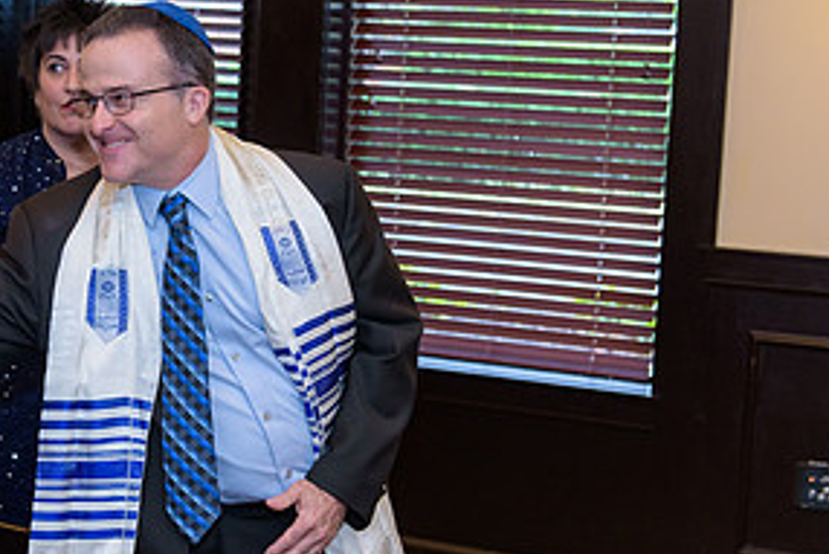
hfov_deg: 24.7
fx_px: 1866
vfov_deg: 16.9
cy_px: 219
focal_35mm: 81
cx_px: 183
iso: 1250
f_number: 3.2
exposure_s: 1/125
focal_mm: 40
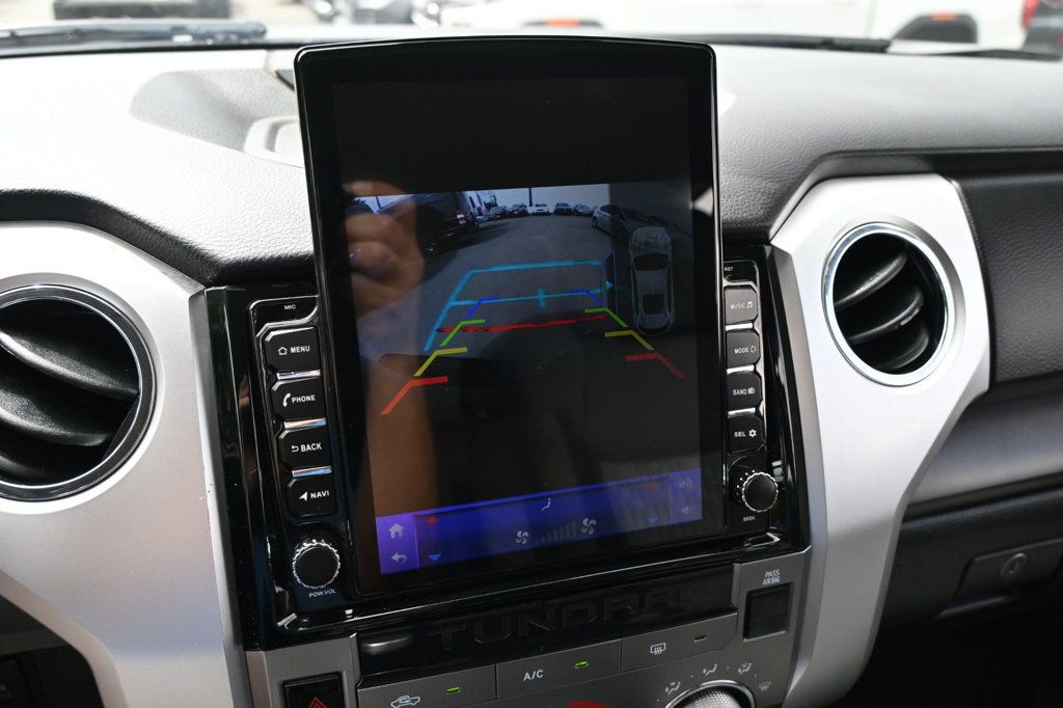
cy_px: 354
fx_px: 819
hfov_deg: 66.0
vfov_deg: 46.7
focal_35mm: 28
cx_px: 532
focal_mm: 18.5
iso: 280
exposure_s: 1/250
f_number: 4
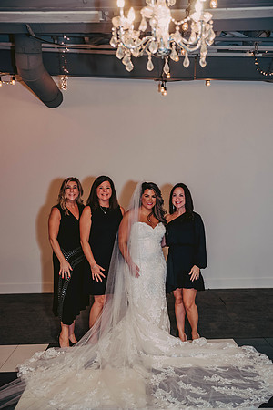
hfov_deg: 26.0
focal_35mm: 52
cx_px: 136
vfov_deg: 38.2
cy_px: 205
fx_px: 591
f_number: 3.2
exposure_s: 1/60
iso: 1250
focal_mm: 52
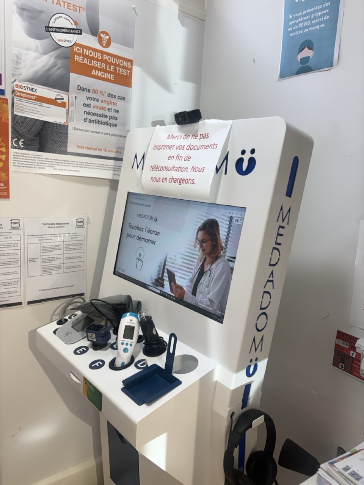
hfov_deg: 53.1
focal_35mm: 26
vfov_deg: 67.3
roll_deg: -3.5
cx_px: 182
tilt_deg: -10.6
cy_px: 242
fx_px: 365
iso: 80
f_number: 1.6
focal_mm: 5.96
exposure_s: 1/100
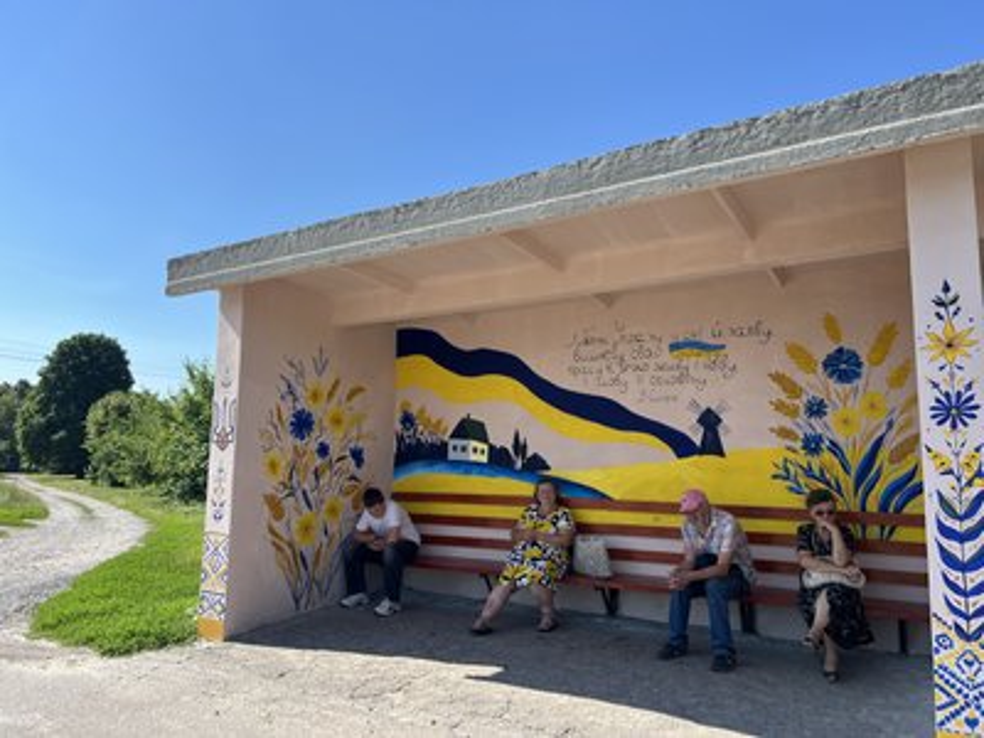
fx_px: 739
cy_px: 369
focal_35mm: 26
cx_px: 492
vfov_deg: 53.1
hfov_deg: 67.3
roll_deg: +0.0
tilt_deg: +6.8
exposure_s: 1/2571
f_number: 1.5
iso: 50
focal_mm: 5.7
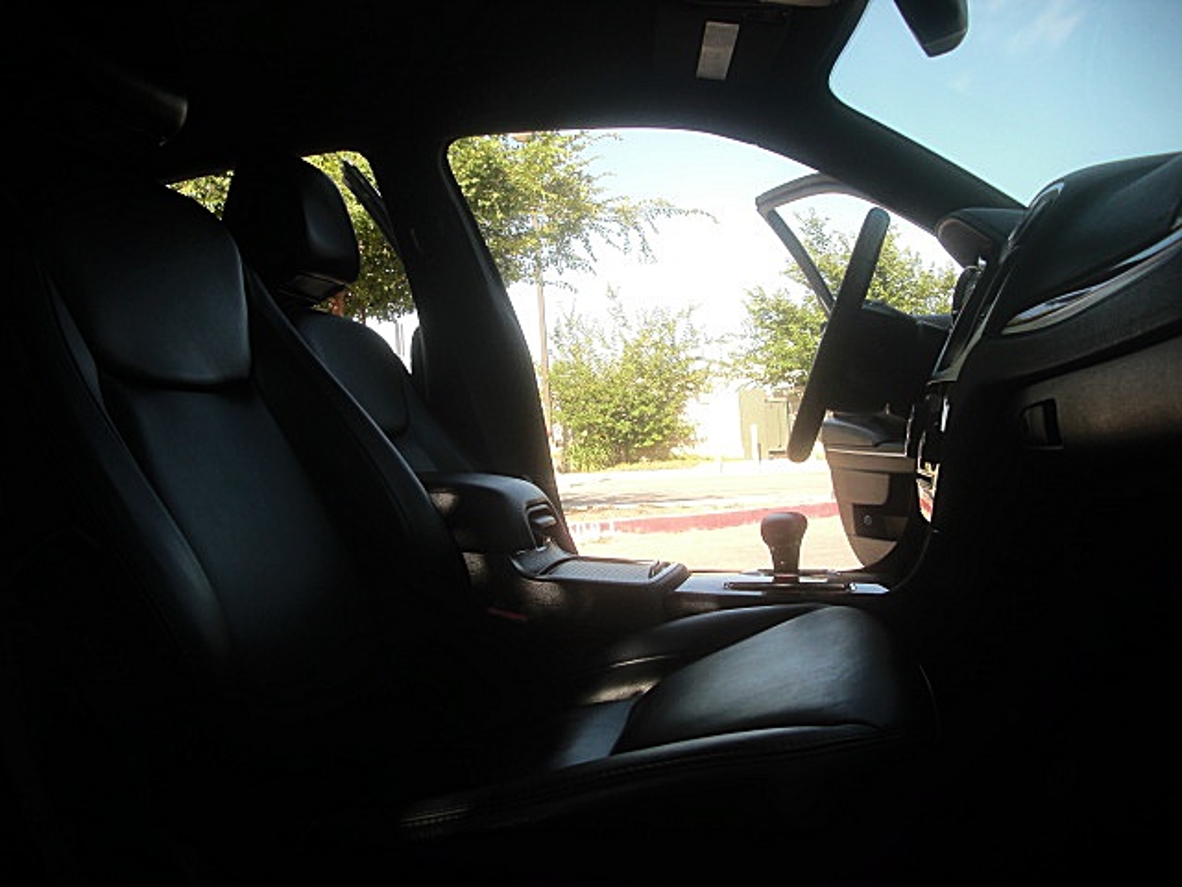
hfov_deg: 51.4
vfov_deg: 39.7
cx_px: 591
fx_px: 1229
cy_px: 444
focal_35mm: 36
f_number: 2.8
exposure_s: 1/320
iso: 50
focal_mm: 6.3
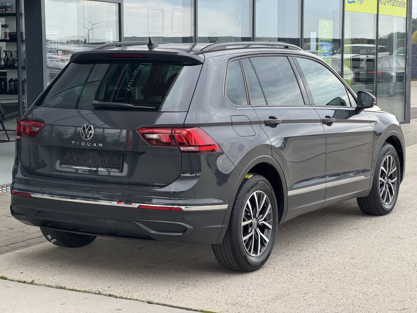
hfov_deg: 25.3
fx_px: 928
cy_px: 156
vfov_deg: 19.1
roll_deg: -0.1
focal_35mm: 77
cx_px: 208
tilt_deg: -6.4
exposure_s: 1/101
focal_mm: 9
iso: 25
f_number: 2.8
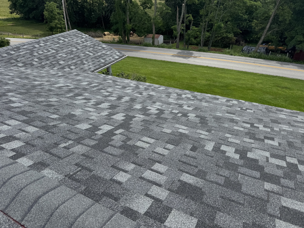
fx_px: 211
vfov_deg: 56.8
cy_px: 114
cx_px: 152
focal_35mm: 24
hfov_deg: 71.6
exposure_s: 1/4950
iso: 80
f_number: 1.78
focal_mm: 6.76
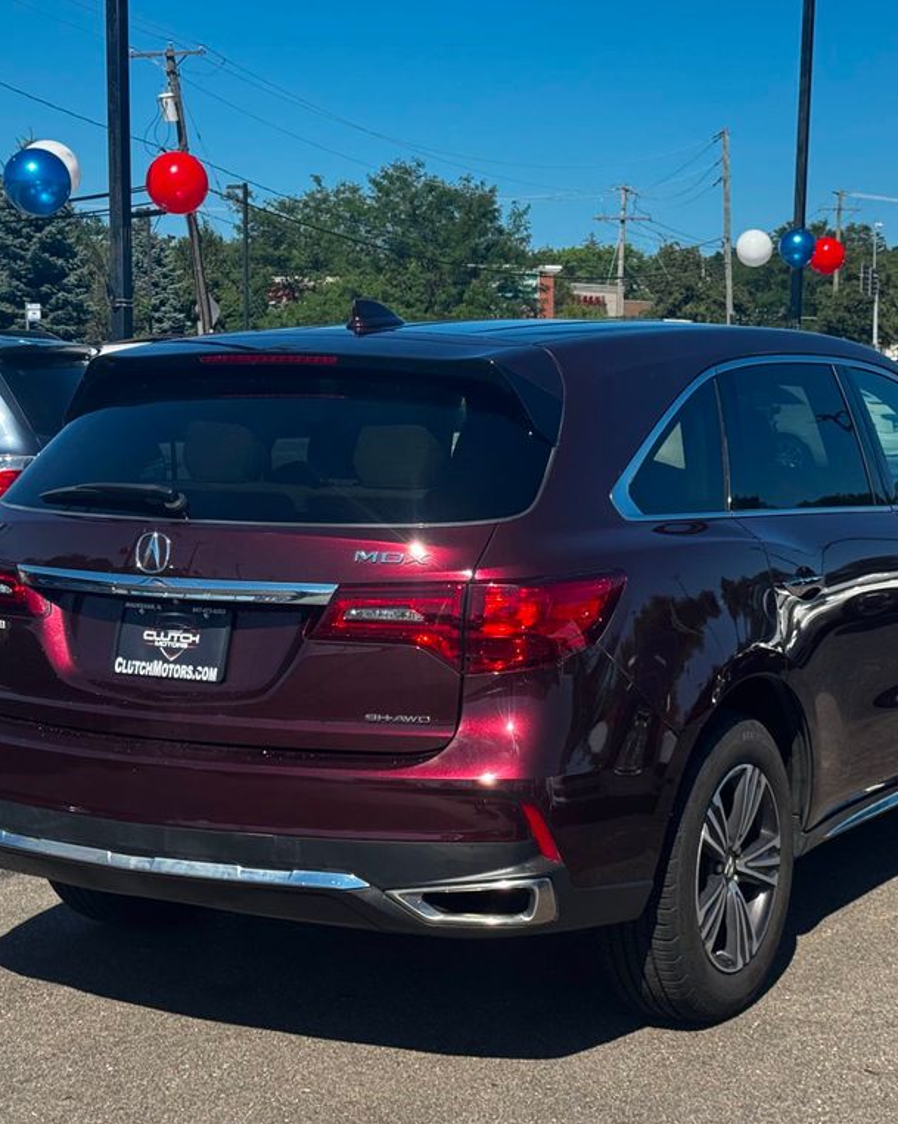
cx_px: 579
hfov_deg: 24.1
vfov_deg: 30.0
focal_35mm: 63
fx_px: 2094
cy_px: 563
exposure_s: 1/3096
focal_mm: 6.76
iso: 64
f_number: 1.78
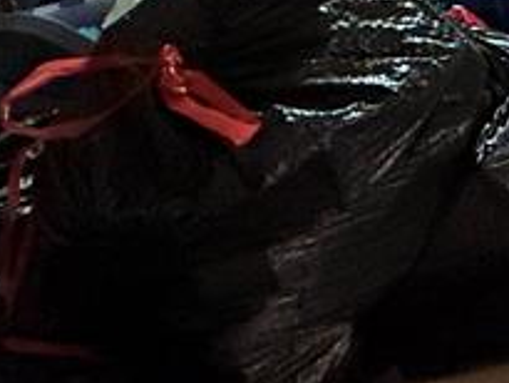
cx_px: 953
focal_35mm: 70
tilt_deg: -14.5
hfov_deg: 19.5
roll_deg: -0.6
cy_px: -430
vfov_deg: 15.6
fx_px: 1030
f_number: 2.2
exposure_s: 1/60
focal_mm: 2.22
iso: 500
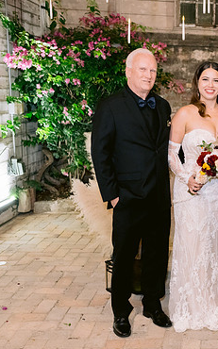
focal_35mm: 56
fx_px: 533
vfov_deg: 36.3
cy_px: 179
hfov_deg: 21.9
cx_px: 241
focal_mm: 35
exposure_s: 1/80
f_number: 3.5
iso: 3200
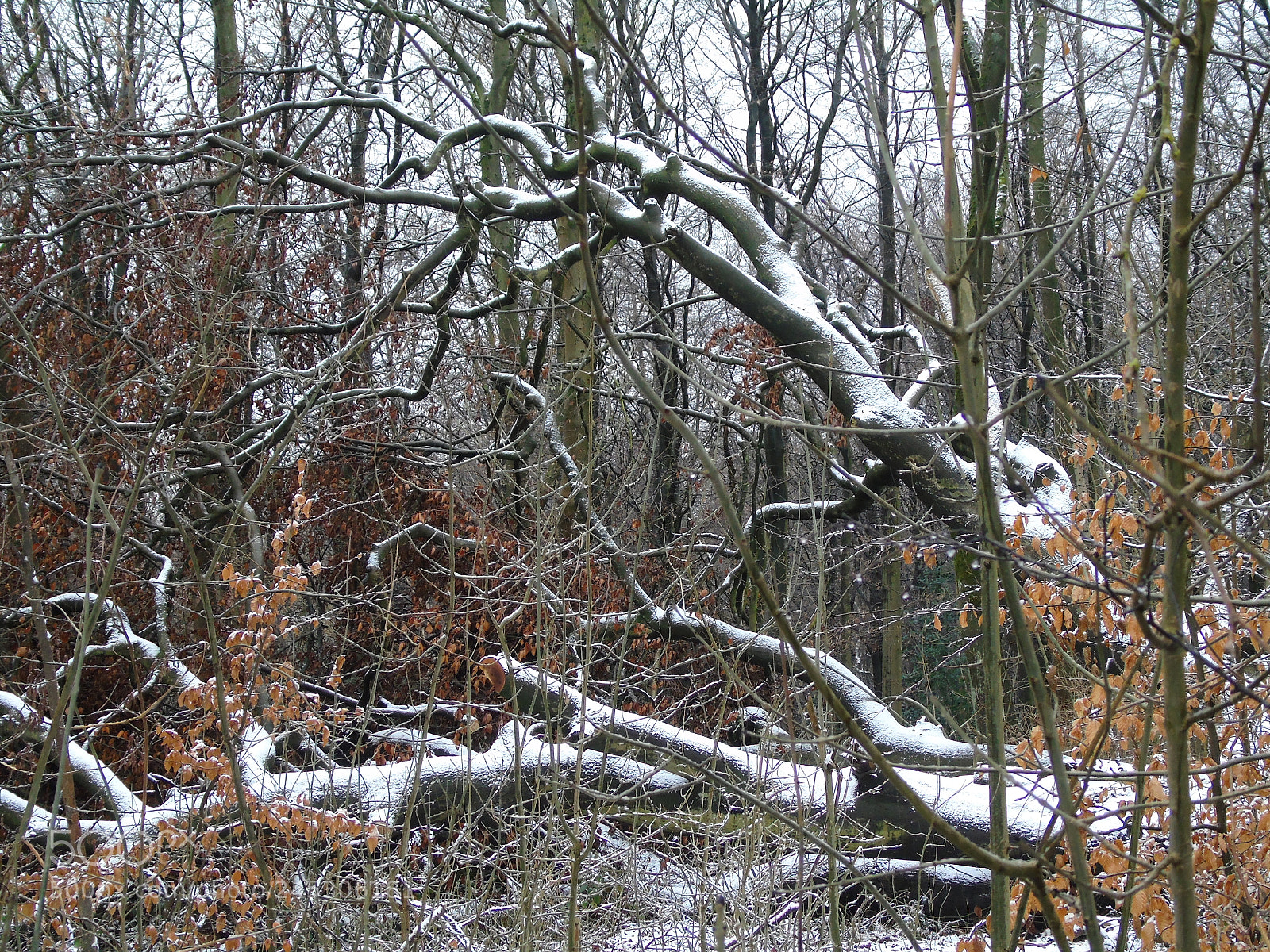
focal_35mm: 71
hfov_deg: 27.4
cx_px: 635
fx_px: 2605
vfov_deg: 20.7
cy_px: 476
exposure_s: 1/30
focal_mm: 13
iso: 200
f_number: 4.7
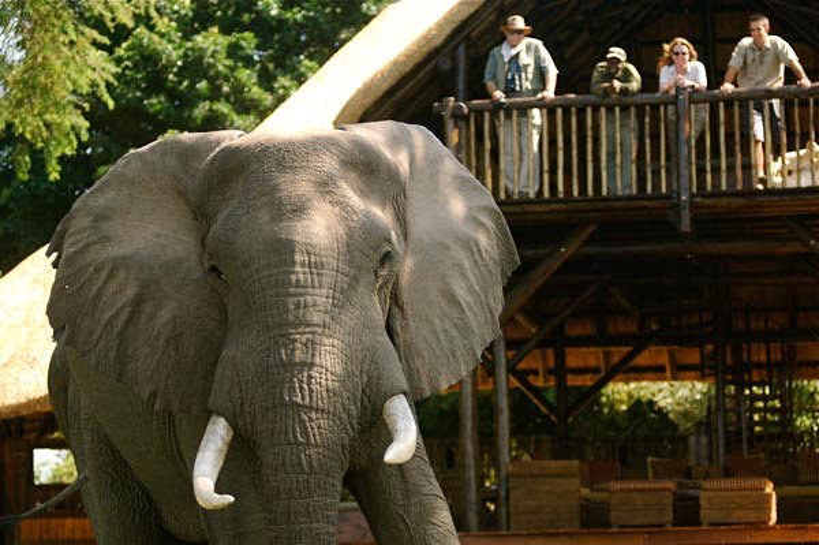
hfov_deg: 17.1
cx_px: 410
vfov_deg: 11.4
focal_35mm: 120
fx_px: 2728
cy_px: 272
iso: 200
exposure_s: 1/800
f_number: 2.8
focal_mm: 80
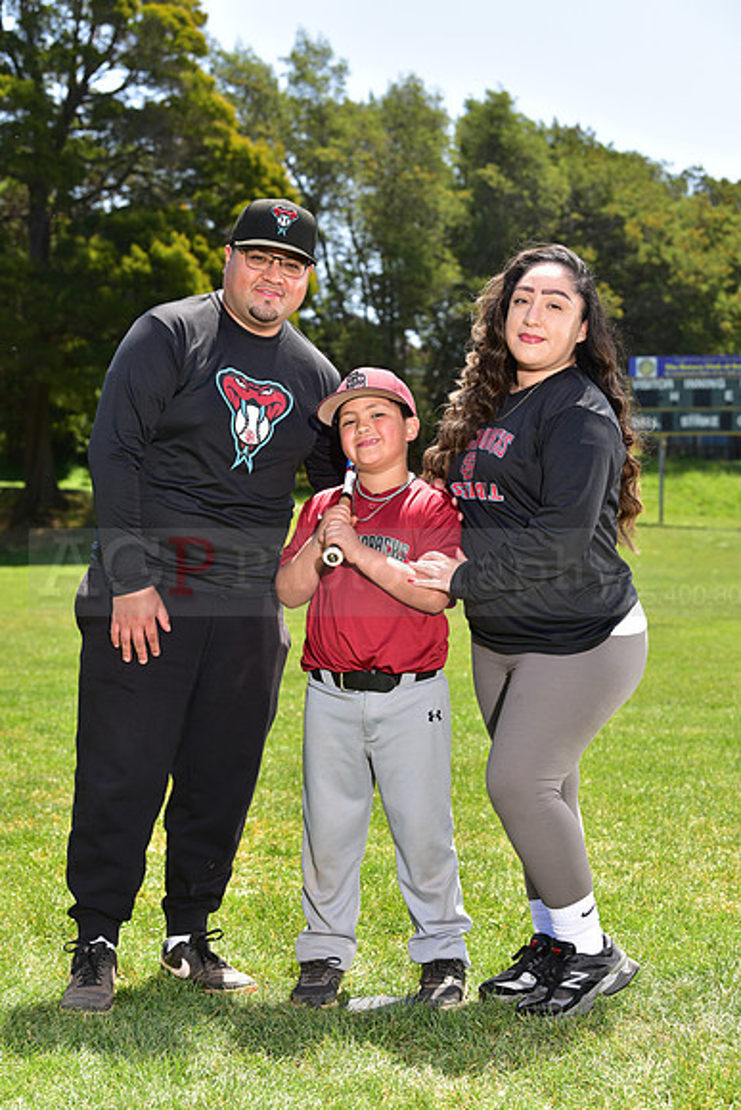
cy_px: 555
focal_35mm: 70
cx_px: 370
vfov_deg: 28.8
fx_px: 2160
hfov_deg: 19.5
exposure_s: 1/200
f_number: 5.6
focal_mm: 70
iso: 80
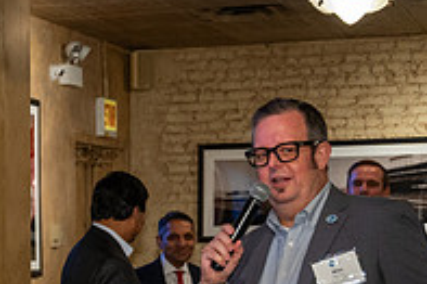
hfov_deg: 14.5
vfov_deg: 10.1
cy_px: 339
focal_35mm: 134
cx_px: -163
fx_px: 1588
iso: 2500
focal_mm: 43
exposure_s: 1/100
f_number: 4
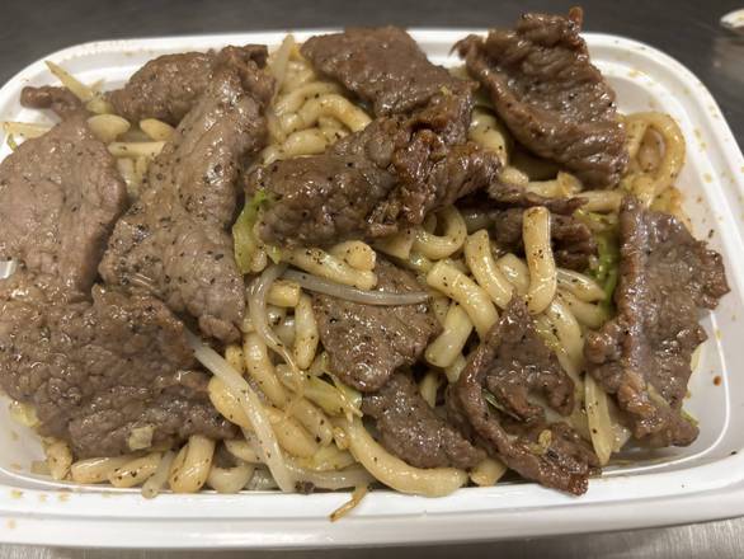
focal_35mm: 26
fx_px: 559
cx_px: 372
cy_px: 280
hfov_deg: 67.3
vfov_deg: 53.1
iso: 250
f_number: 1.6
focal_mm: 5.96
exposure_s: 1/60
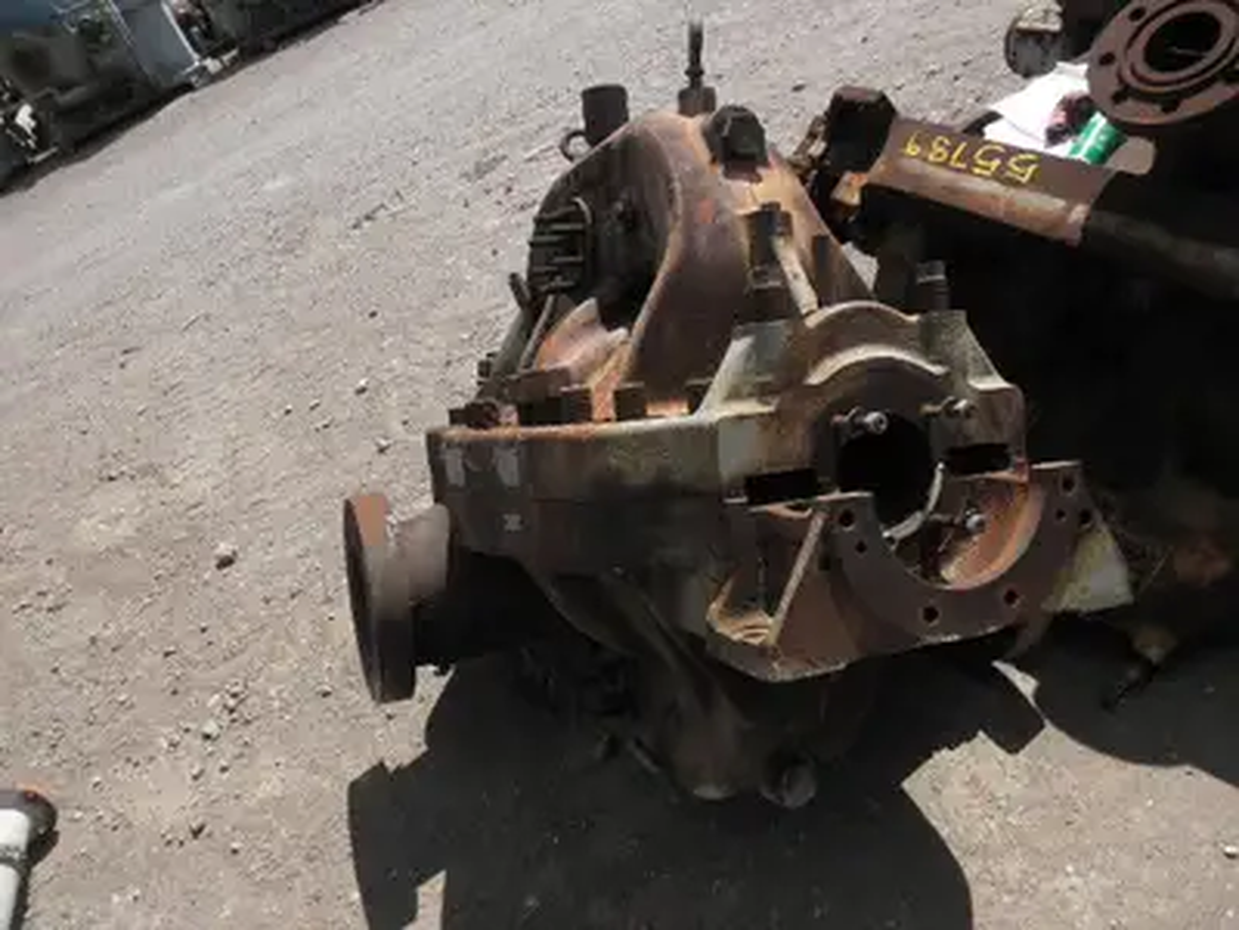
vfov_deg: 49.7
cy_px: 465
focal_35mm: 28
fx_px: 1002
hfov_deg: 63.4
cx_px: 620
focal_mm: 5
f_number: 8.5
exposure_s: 1/125
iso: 64
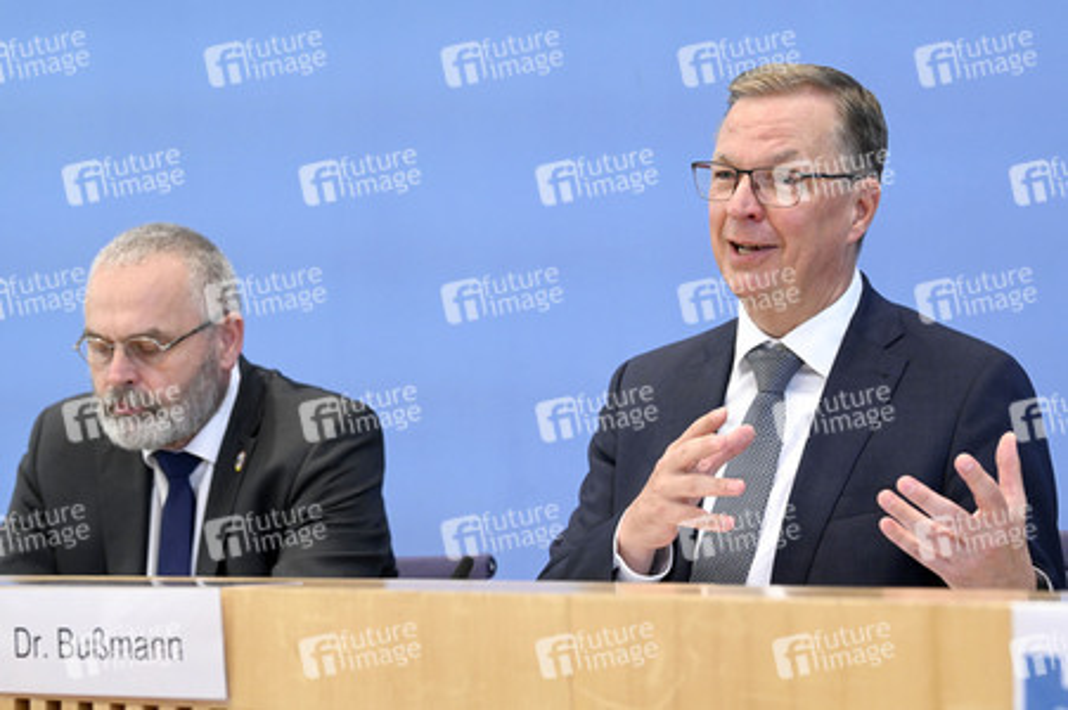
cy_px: 355
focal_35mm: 90
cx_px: 534
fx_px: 2668
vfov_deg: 15.2
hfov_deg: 22.6
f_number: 5.6
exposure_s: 1/640
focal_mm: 90
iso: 5000
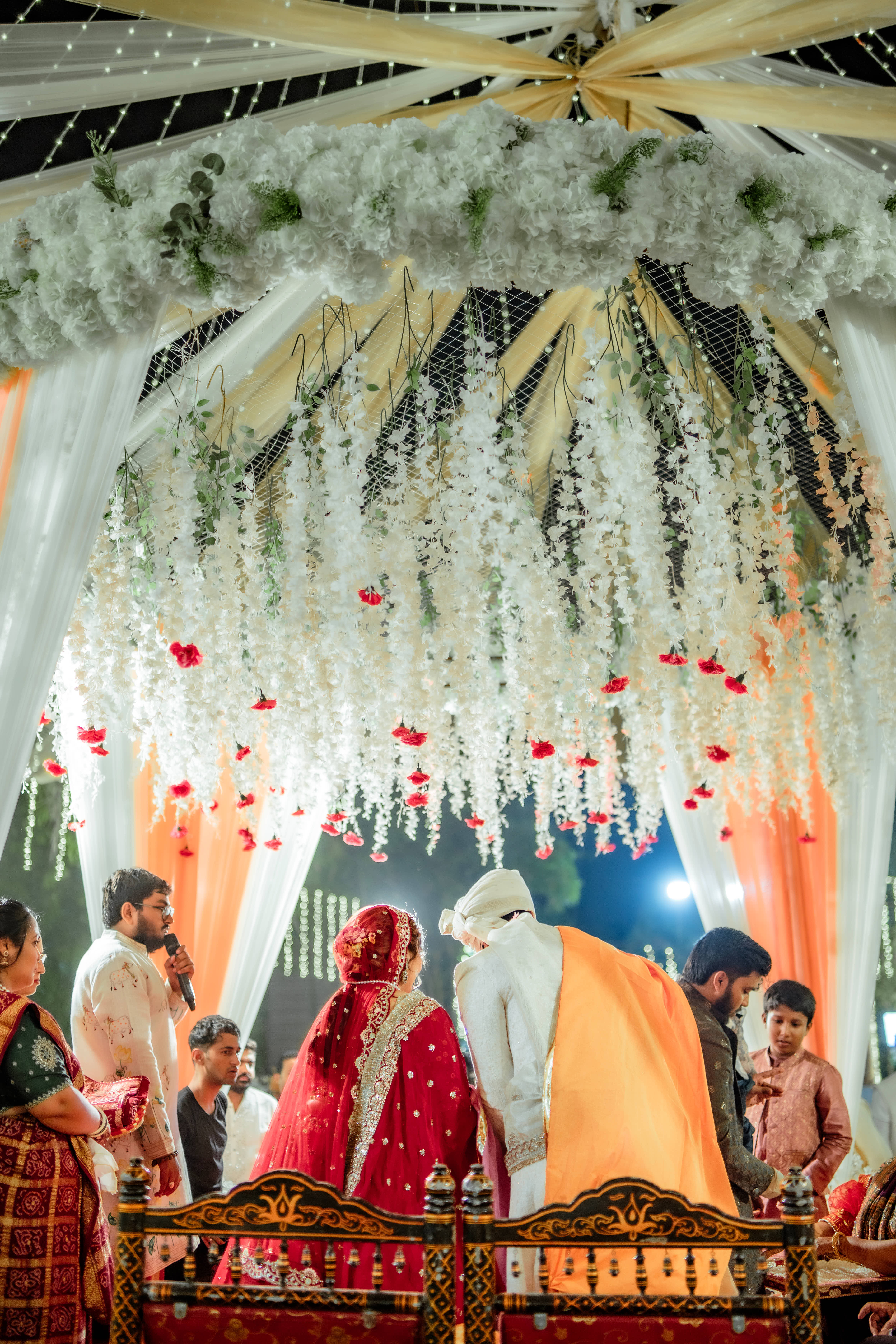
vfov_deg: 54.4
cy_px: 672
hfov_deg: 37.9
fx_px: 1307
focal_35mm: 35
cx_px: 448
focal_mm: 35
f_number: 1.4
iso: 400
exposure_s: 1/250
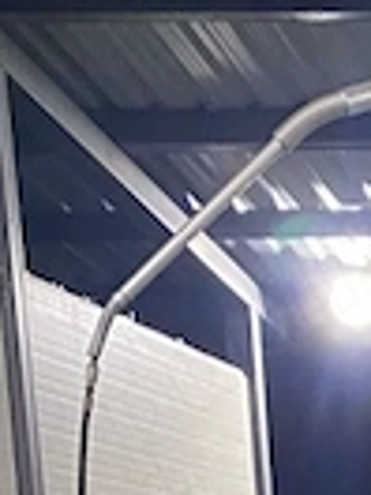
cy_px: 945
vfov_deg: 11.4
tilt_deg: -6.4
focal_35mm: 158
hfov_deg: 8.1
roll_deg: +2.3
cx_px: 1076
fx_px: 2258
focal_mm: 4.25
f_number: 1.8
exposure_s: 1/50
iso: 125
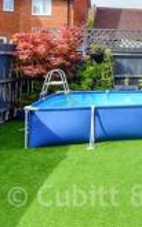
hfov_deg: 22.9
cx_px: 221
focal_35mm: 44
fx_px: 273
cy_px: 46
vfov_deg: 43.2
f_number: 8
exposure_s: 1/320
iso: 250
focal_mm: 10
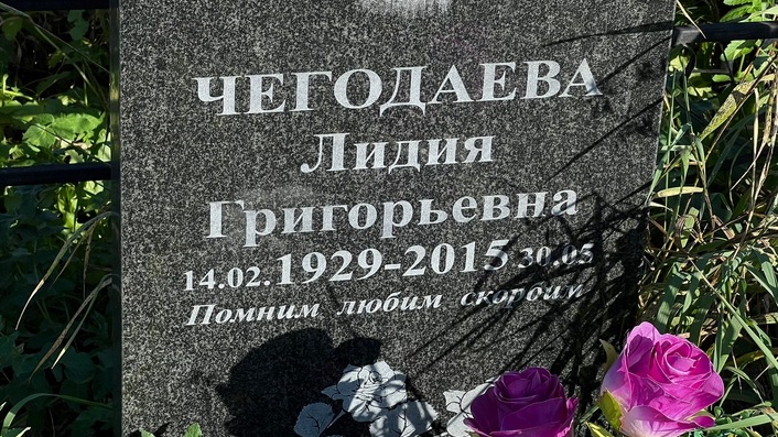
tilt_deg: -28.2
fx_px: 1960
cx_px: 372
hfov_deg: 22.5
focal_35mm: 95
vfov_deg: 12.7
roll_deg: -2.0
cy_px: 130
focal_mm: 9
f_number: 2.8
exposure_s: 1/547
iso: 32
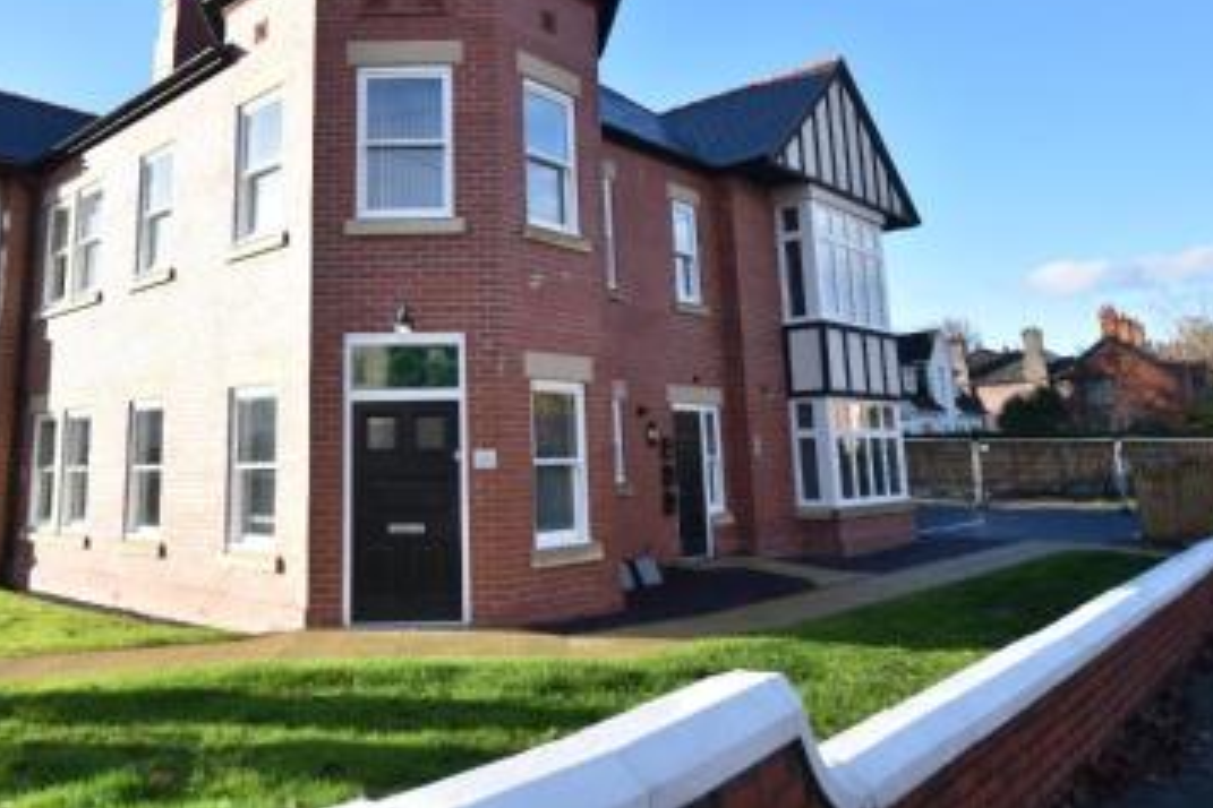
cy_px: 273
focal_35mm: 28
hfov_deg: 64.7
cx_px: 469
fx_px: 943
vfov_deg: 45.7
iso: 100
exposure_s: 1/400
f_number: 3.5
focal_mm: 14
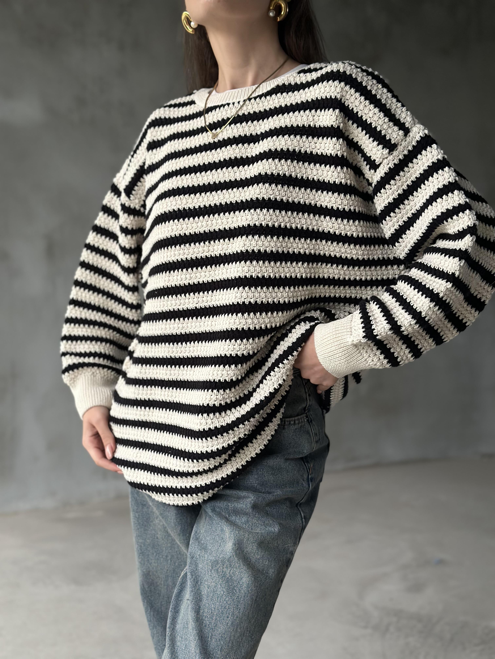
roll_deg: +0.0
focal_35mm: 48
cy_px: 330
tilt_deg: -7.4
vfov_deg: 39.7
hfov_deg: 30.3
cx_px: 248
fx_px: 915
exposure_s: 1/60
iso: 200
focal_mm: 6.86
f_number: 1.78
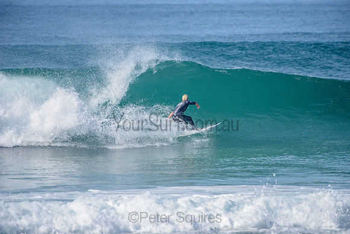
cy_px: 117
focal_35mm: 500
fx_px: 4862
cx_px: 175
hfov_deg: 4.1
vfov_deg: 2.8
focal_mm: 500
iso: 250
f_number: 5.6
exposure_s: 1/2500
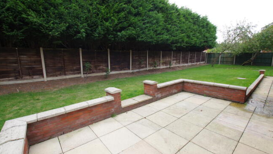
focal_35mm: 16
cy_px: 77
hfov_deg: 99.4
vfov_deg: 67.1
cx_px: 138
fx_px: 116
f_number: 5.6
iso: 200
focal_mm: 10
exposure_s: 1/60
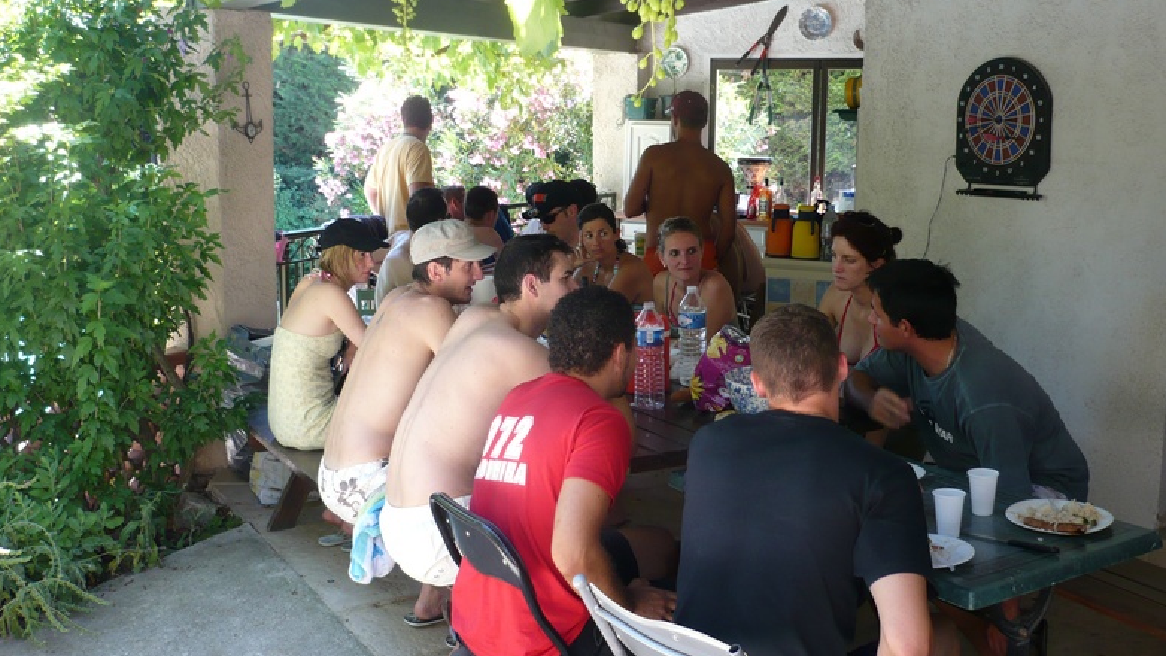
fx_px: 1206
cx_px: 593
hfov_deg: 51.6
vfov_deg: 30.4
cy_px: 280
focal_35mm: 39
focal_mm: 5.8
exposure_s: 1/60
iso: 100
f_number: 2.8
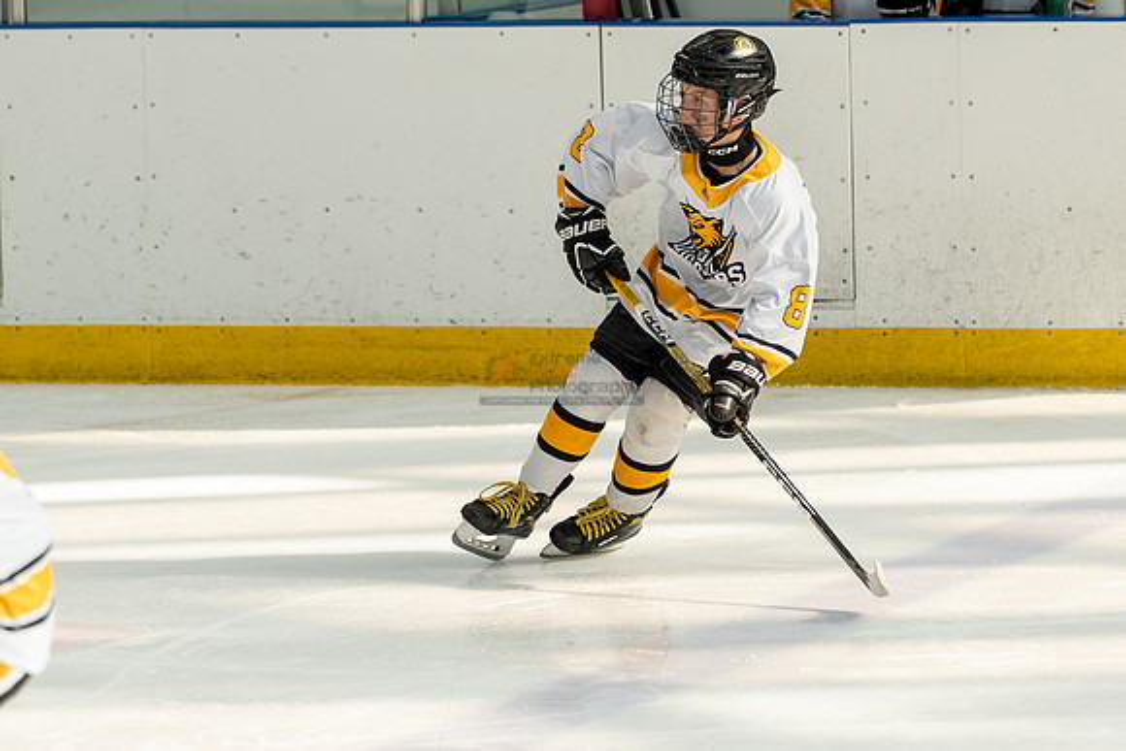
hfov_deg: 6.7
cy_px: 371
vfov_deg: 4.5
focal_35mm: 306
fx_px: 9576
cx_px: 609
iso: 800
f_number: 3.5
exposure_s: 1/1600
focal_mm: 150
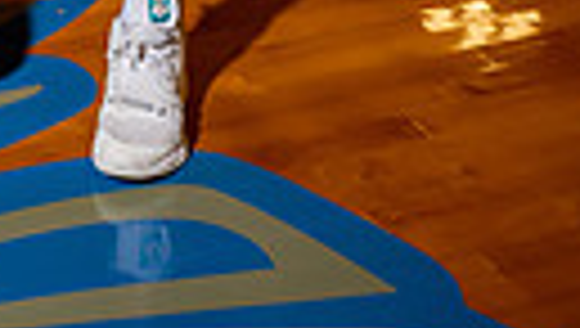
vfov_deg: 7.6
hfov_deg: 14.4
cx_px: -45
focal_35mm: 146
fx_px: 2249
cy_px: -539
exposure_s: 1/250
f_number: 5.6
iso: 200
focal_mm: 40
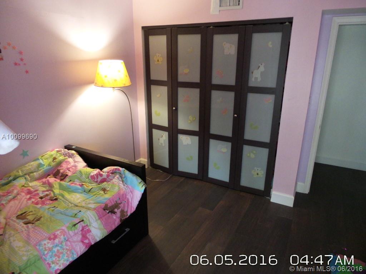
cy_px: 137
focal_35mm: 23
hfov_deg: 73.9
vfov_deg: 58.9
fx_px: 243
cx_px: 183
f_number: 2.8
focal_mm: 4.1
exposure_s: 1/30
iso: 800
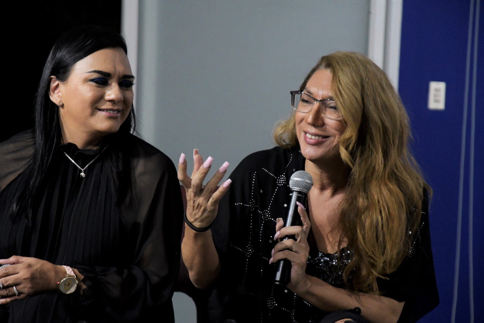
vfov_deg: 11.4
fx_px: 1613
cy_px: 162
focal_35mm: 120
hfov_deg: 17.1
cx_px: 242
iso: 5000
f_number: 4.5
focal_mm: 80
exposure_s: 1/320
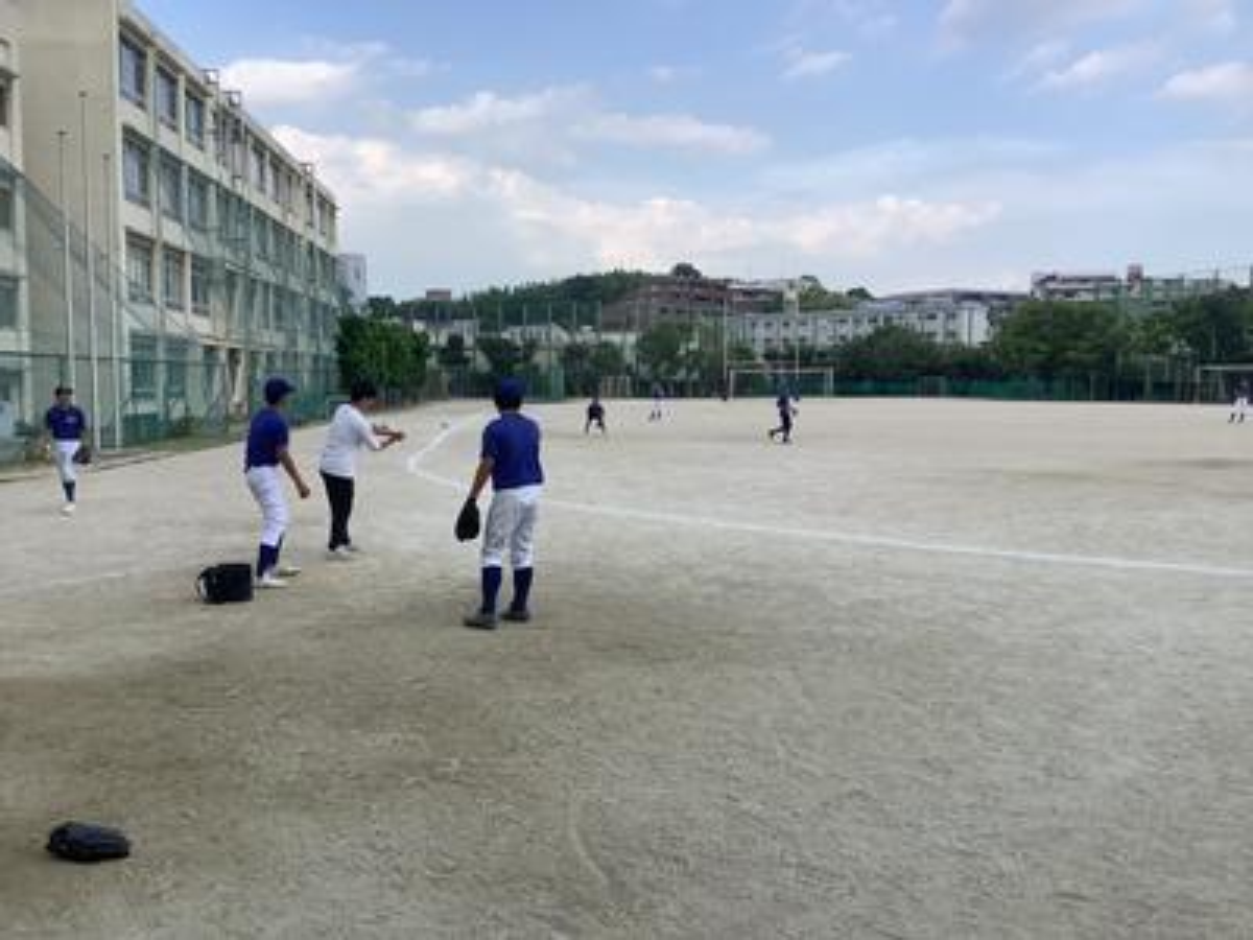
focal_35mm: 31
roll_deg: -0.2
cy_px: 470
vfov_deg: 45.4
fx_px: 1122
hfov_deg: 58.4
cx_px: 626
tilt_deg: -5.4
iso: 25
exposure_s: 1/652
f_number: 2.4
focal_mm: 3.3
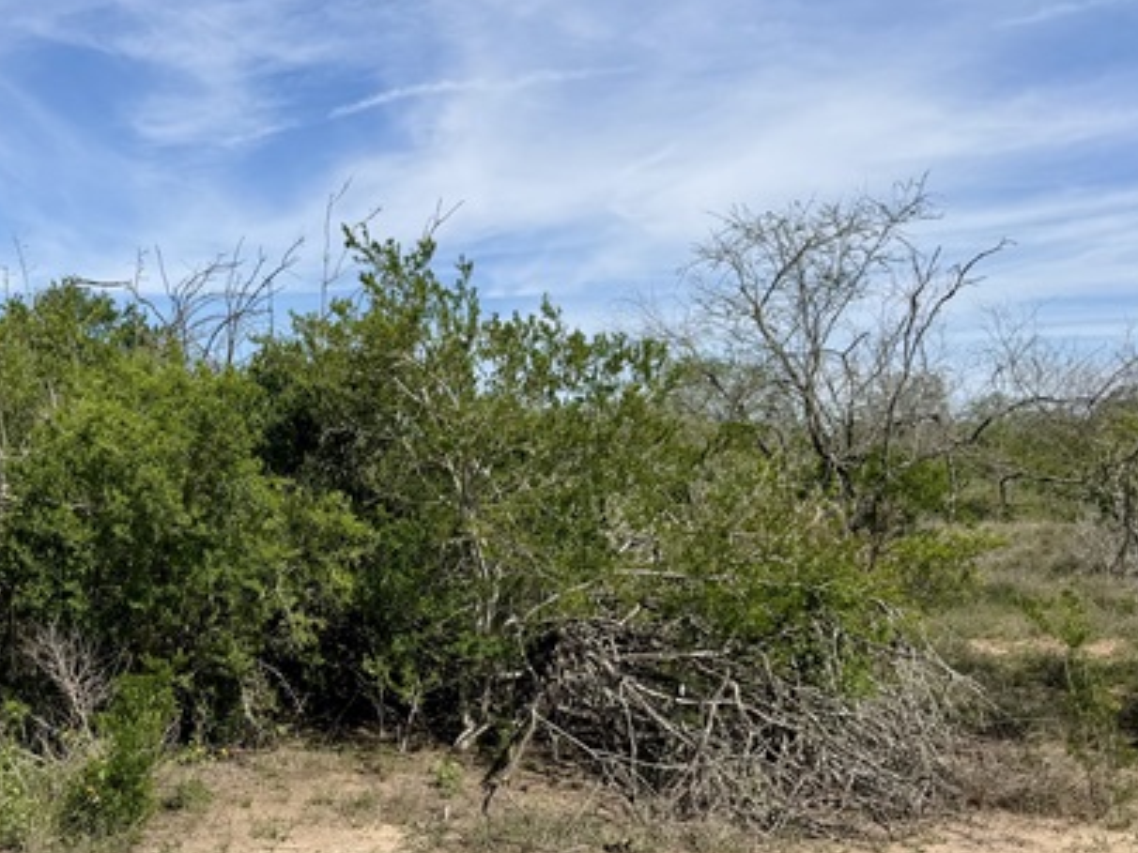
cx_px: 256
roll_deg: +0.7
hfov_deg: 46.8
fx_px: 1249
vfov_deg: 37.5
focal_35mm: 38
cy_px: 529
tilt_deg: -0.7
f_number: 1.78
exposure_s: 1/4975
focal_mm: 6.76
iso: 80
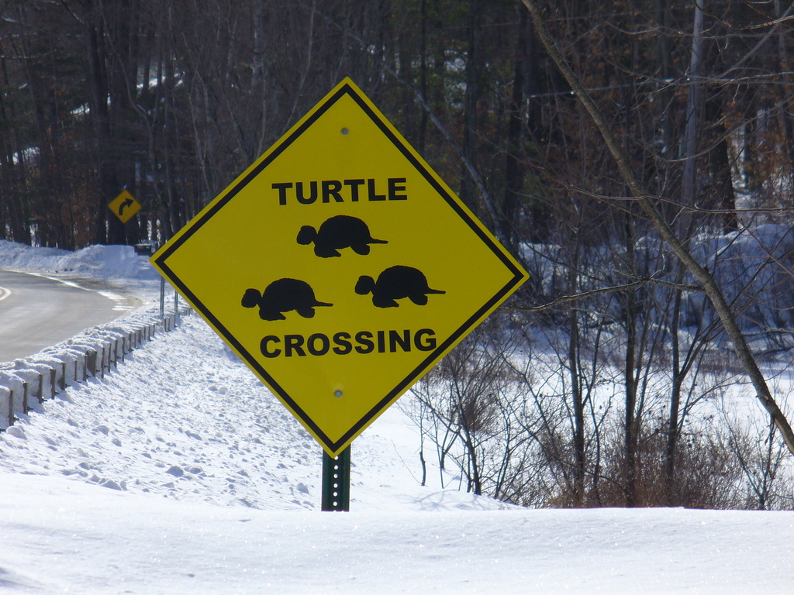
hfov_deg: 8.9
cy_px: 298
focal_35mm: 222
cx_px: 397
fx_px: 5092
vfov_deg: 6.7
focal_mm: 36.6
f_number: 4.5
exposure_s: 1/640
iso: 80
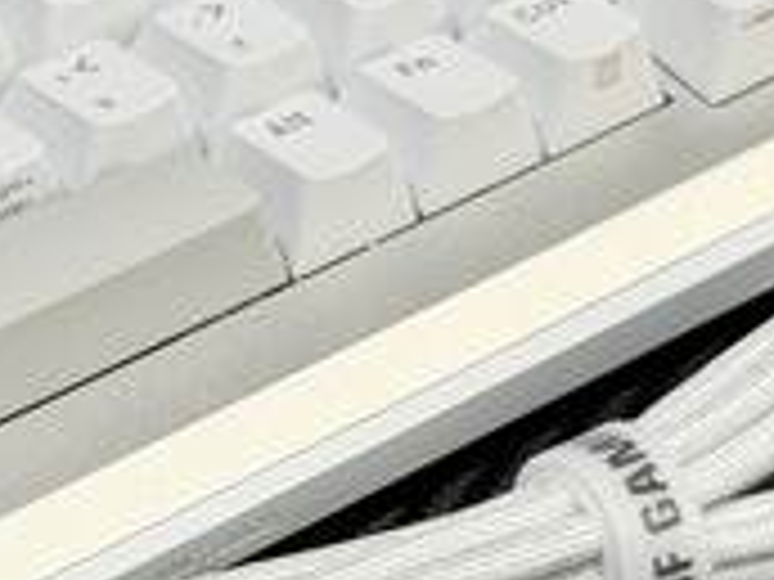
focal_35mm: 218
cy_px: 564
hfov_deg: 9.0
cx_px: 54
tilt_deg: -37.8
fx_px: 4874
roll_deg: -0.4
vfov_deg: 6.8
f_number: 1.78
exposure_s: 1/60
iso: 125
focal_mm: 6.76
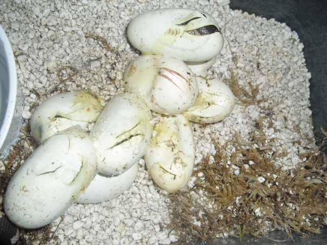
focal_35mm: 36
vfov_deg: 39.7
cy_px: 122
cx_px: 164
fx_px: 340
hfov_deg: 51.4
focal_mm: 6.3
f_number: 3.1
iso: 64
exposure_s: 1/60
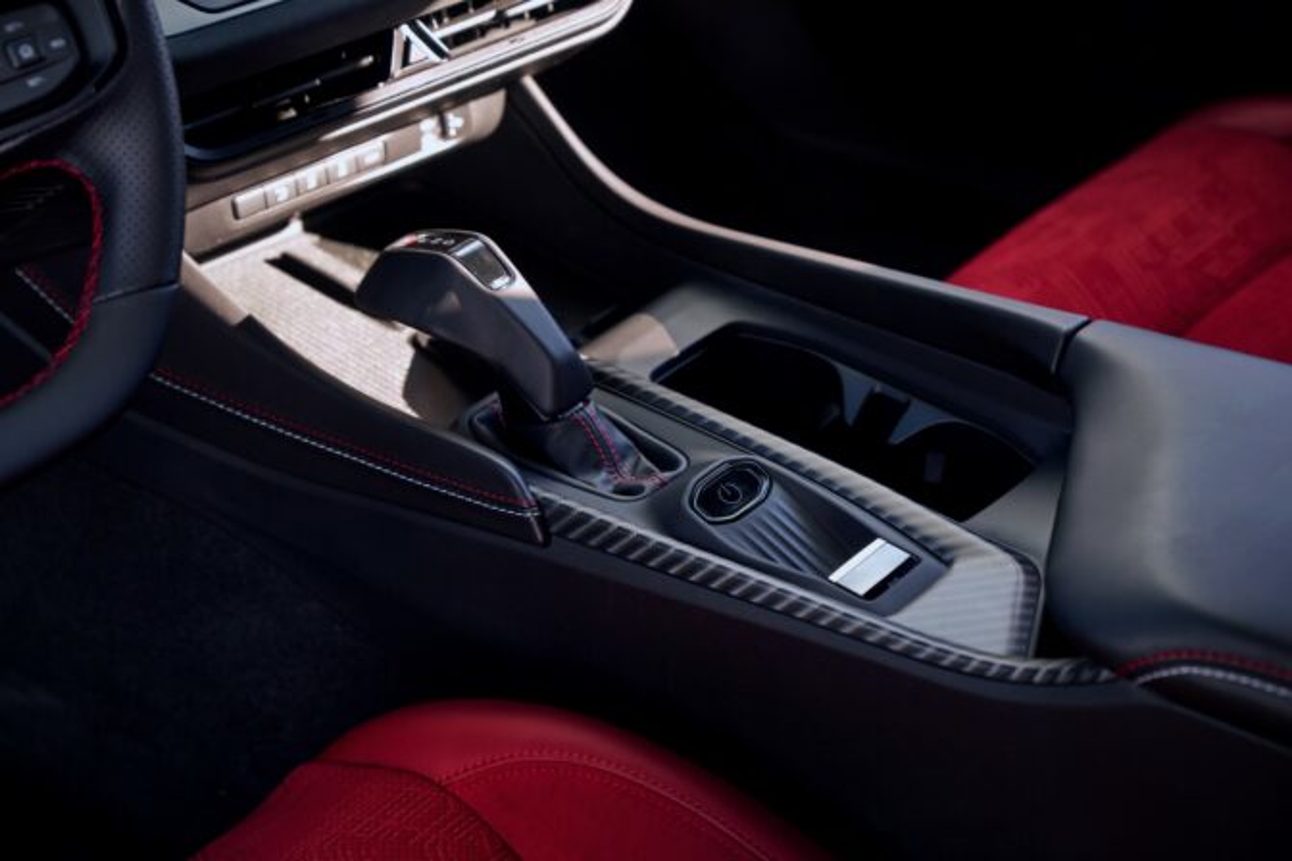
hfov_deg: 28.8
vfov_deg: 19.5
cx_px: 646
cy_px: 430
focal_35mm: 70
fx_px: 2512
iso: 200
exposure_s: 1/30
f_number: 4
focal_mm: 70
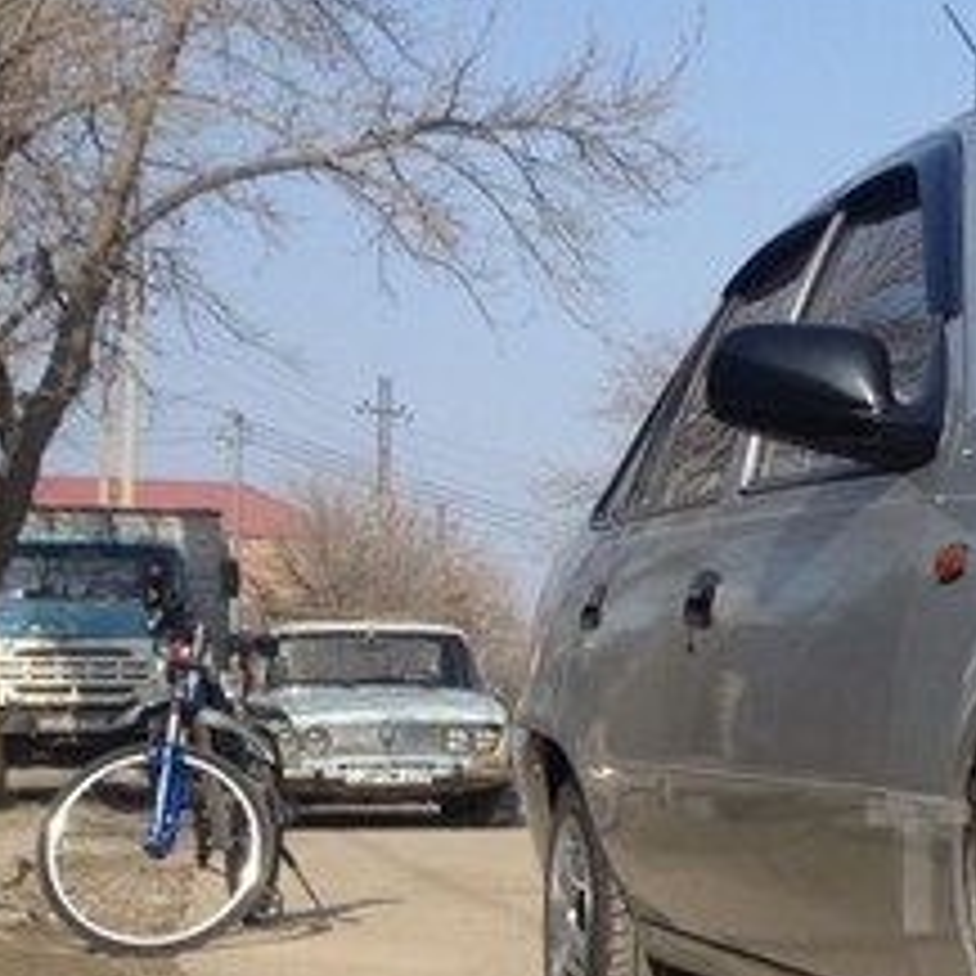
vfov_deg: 18.2
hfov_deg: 17.2
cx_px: 1327
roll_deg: -1.3
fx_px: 2999
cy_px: 866
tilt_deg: -4.8
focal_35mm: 94
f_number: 2.4
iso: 50
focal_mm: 4.28
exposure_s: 1/1416
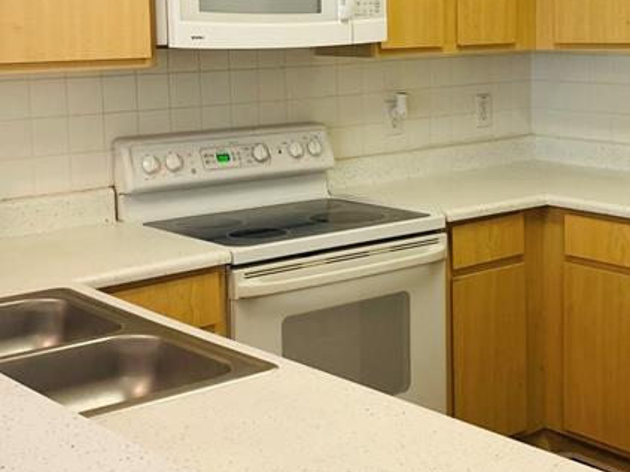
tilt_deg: -8.8
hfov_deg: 30.6
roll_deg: +1.0
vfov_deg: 23.2
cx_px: 405
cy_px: 156
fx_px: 1146
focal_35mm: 63
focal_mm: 4.25
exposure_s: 1/60
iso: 200
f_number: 1.8
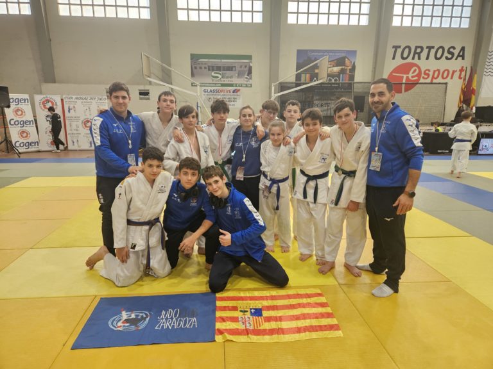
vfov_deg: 58.9
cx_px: 246
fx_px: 328
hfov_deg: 73.9
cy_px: 184
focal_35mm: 23
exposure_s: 1/100
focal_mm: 5.4
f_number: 1.8
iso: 160
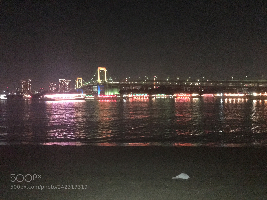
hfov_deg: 61.7
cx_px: 134
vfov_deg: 48.2
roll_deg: +0.8
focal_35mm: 29
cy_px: 100
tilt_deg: -1.8
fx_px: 224
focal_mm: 4.15
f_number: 2.2
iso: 1250
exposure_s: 1/16
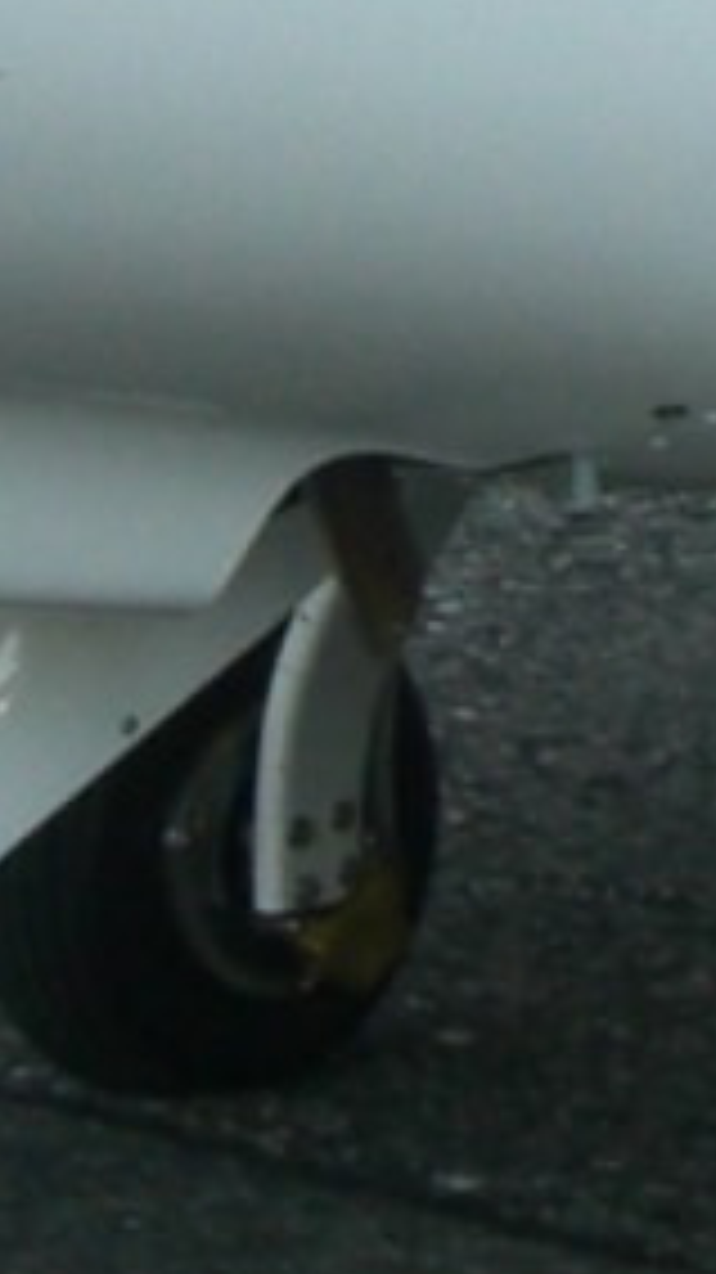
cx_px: 1581
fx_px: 10135
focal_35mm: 300
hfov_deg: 4.0
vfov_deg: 7.0
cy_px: -1035
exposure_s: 1/100
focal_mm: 6.3
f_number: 3.1
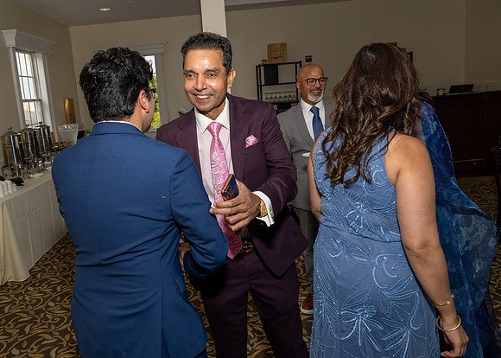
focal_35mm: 28
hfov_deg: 63.1
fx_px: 403
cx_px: 199
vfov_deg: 47.7
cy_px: 156
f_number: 8
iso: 640
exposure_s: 1/250
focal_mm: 24
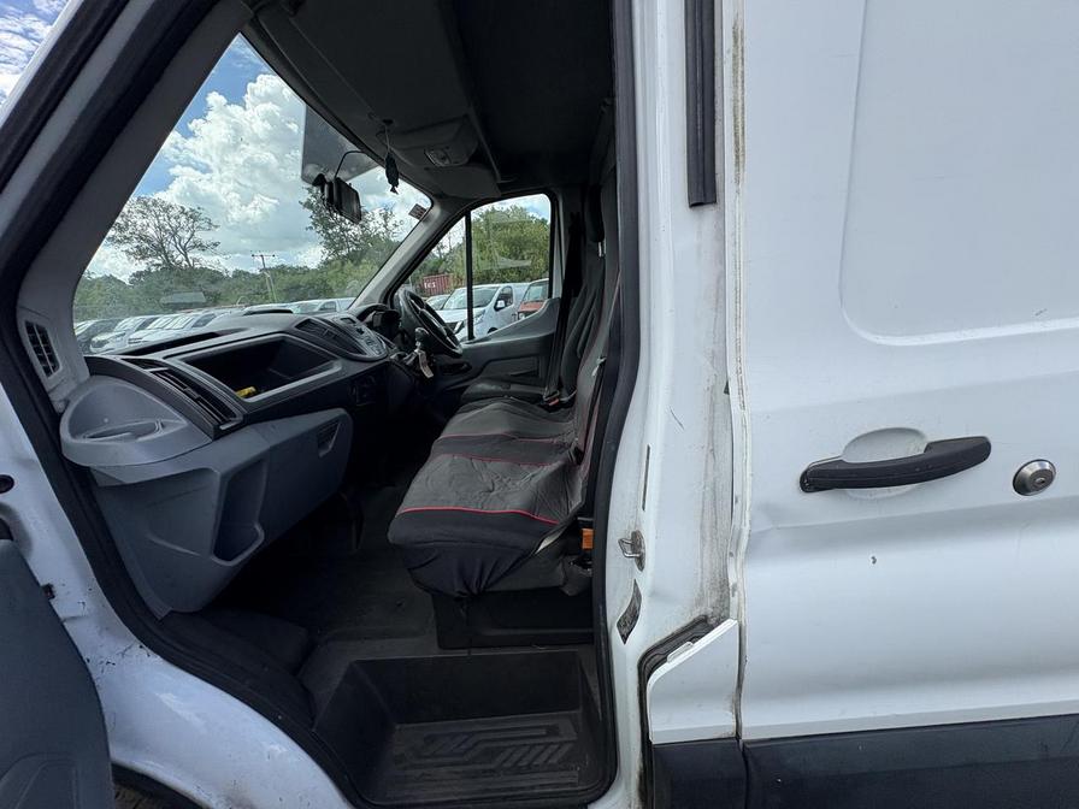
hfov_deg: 102.1
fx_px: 436
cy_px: 404
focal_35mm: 14
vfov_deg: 85.7
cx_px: 540
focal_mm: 2.22
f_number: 2.2
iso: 40
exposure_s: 1/561
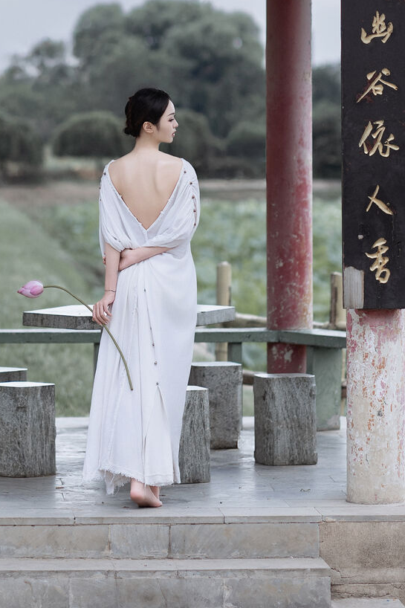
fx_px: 3157
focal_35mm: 187
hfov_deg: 7.3
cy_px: 4
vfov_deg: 10.9
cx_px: 114
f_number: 2
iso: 200
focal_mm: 85
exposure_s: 1/1250
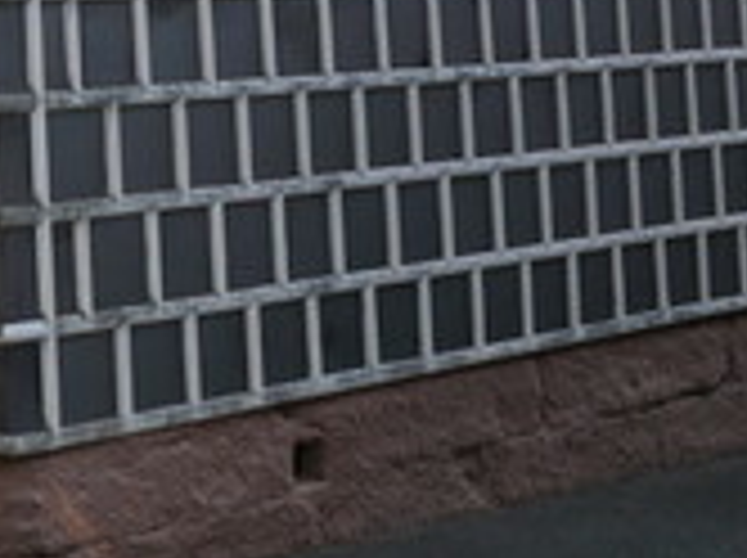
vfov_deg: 13.1
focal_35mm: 108
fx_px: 2327
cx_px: -436
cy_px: -212
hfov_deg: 16.3
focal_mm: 14
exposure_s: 1/400
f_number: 5
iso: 200
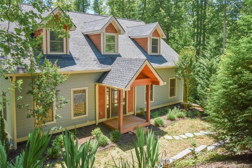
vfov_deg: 43.6
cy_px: 84
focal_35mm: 30
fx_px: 210
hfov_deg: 61.9
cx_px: 126
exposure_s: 1/125
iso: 640
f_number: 6.3
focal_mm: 30
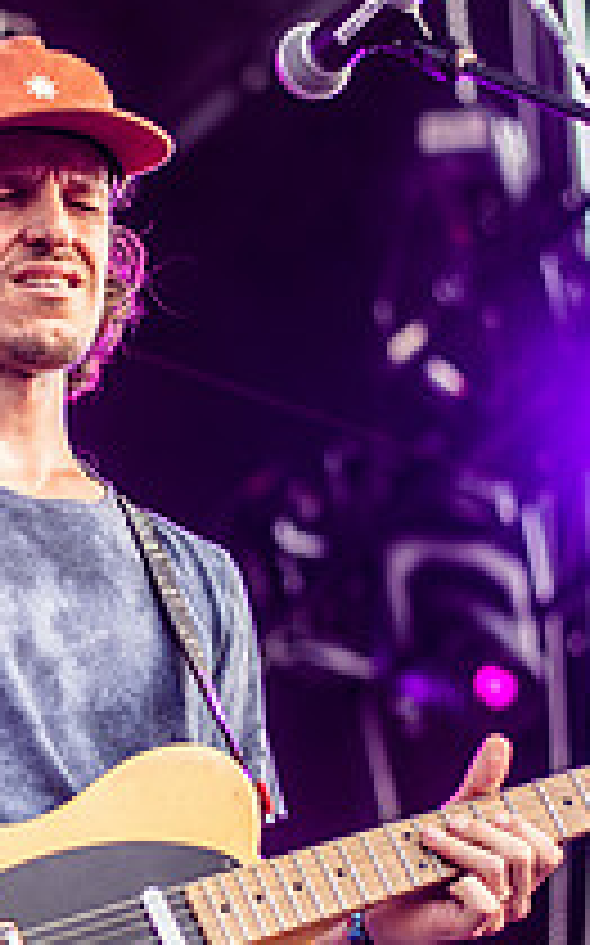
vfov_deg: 14.8
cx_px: -81
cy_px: 556
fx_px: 3632
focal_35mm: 141
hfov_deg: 9.2
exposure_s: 1/500
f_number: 2
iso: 100
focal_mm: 50
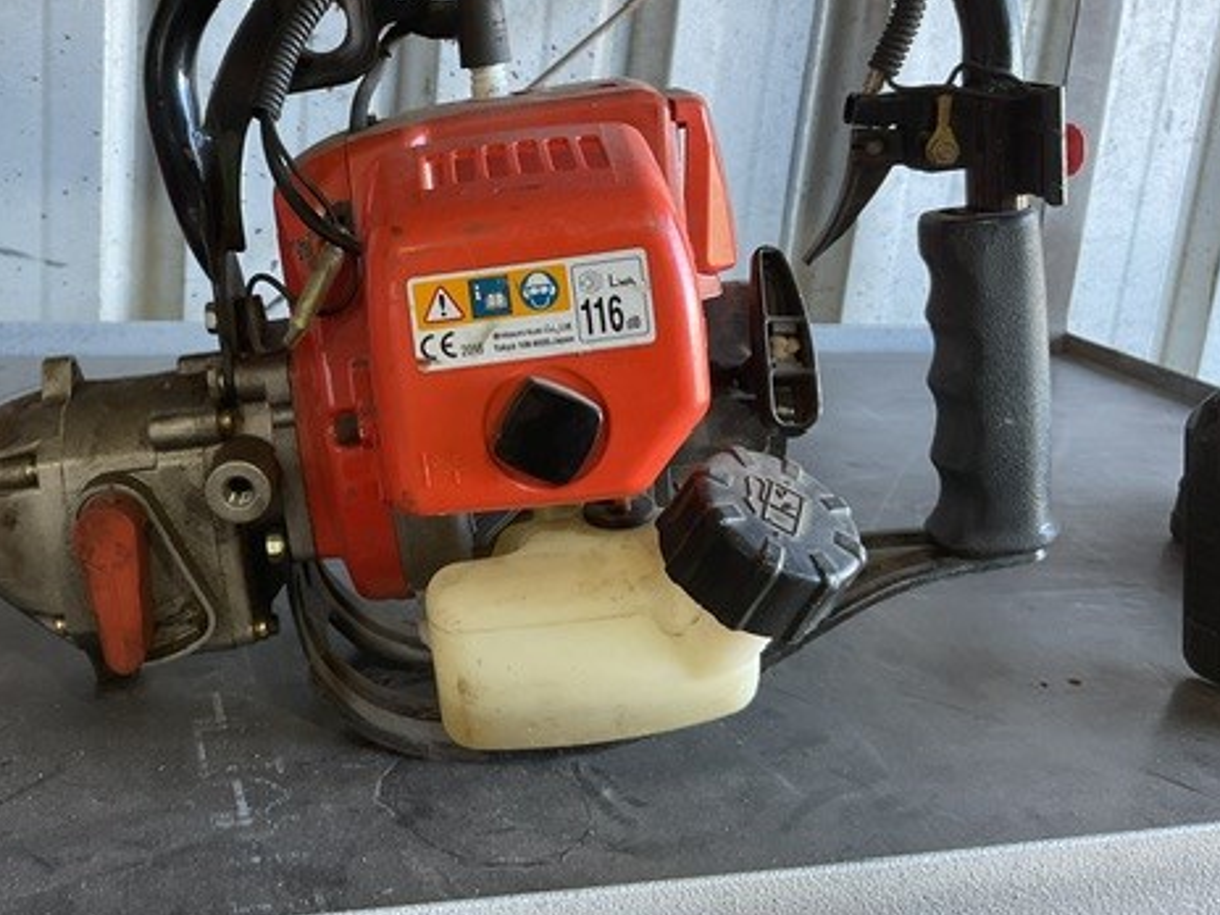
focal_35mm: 40
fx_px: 1410
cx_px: 400
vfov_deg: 35.7
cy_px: 326
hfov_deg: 46.0
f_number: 1.8
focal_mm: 3
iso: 64
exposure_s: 1/50
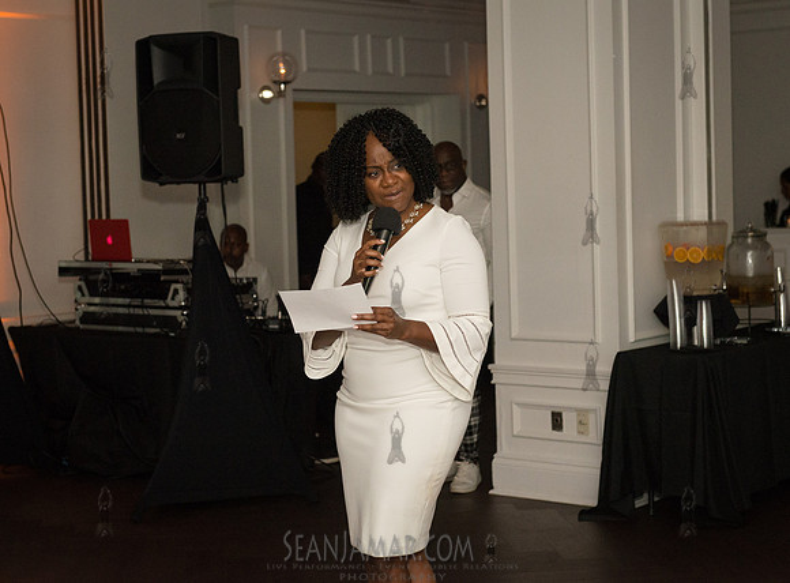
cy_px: 261
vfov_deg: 20.5
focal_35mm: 71
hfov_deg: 27.6
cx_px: 388
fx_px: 1608
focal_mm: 60
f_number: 4
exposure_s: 1/500
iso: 2500
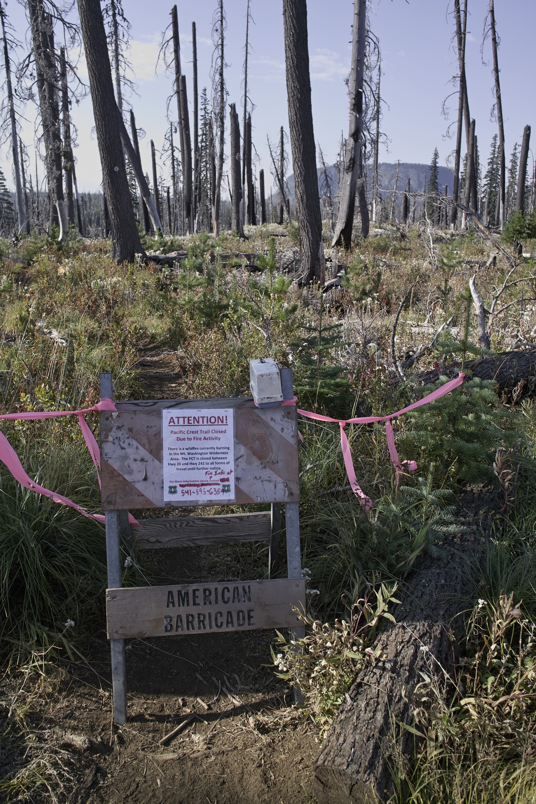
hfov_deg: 46.4
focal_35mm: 28
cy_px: 402
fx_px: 625
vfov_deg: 65.5
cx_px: 268
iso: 100
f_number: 5.6
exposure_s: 1/100
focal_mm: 16.6
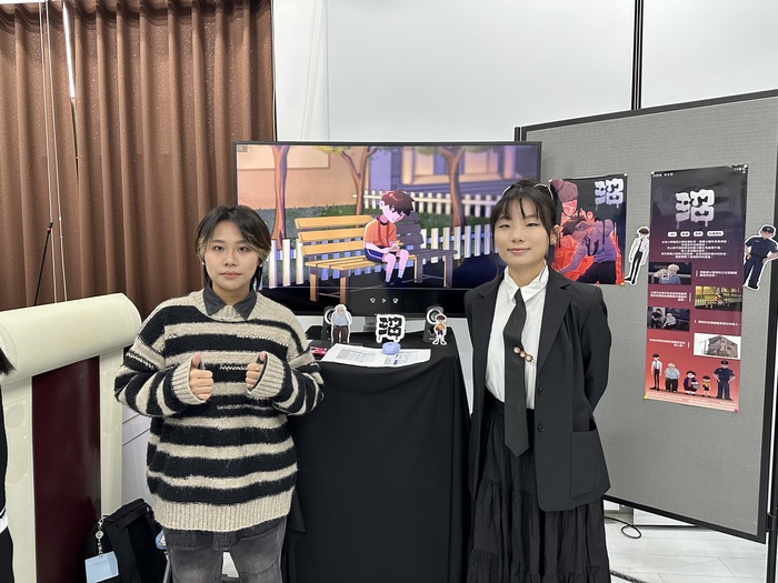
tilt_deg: -4.7
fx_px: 539
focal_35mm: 24
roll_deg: +0.2
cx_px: 389
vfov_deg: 56.8
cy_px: 292
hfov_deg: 71.6
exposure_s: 1/60
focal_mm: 6.86
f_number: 1.78
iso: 320
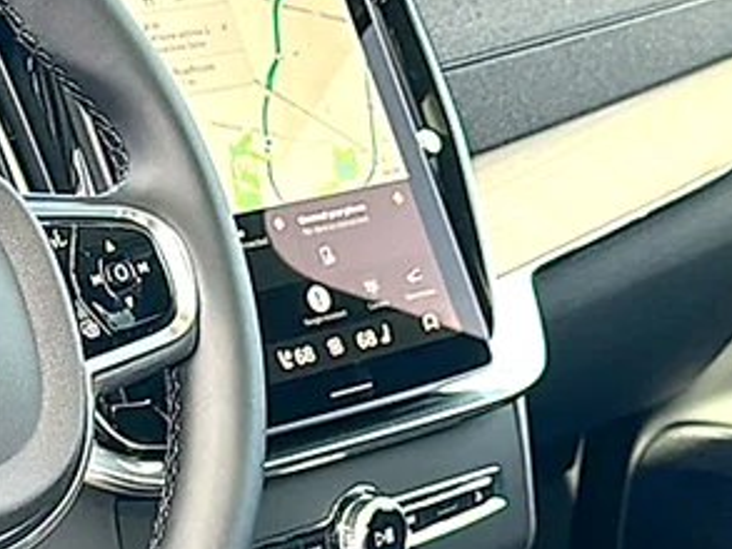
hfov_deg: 19.5
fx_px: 2073
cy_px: 356
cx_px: 7
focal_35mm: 98
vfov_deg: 15.1
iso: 100
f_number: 1.78
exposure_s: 1/235
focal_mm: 6.86
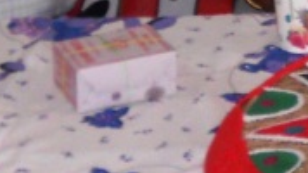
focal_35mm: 238
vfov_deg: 4.8
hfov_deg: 8.3
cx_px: 751
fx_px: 1943
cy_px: -407
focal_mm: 6.9
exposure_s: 1/30
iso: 200
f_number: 3.9
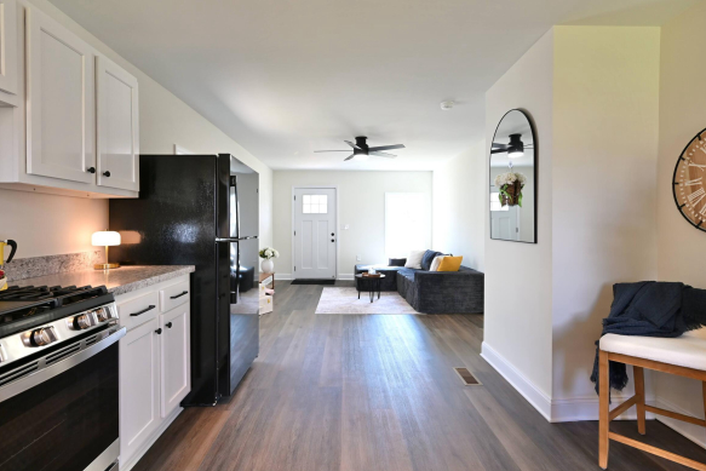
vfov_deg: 67.4
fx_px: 353
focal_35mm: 18
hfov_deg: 90.0
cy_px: 225
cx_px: 349
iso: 500
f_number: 5.6
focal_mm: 14
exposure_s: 1/25
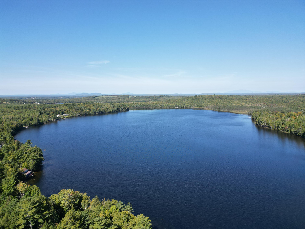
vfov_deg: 56.8
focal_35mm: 24
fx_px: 211
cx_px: 152
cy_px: 114
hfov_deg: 71.6
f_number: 1.7
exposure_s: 1/2500
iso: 140
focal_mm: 6.72
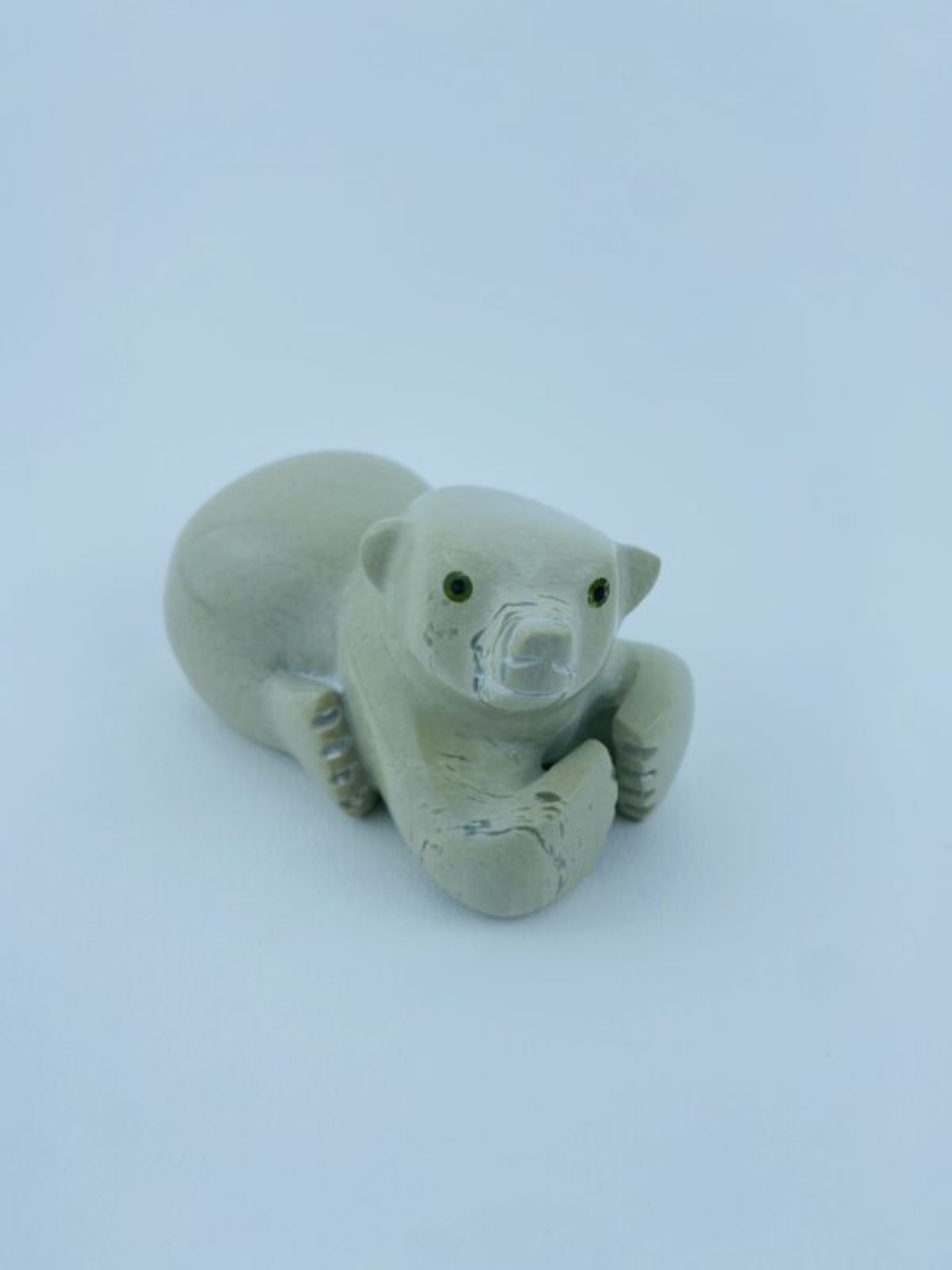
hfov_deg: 53.1
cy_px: 635
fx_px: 953
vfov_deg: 67.3
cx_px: 476
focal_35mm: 26
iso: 32
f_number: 1.8
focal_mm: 4.25
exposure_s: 1/934
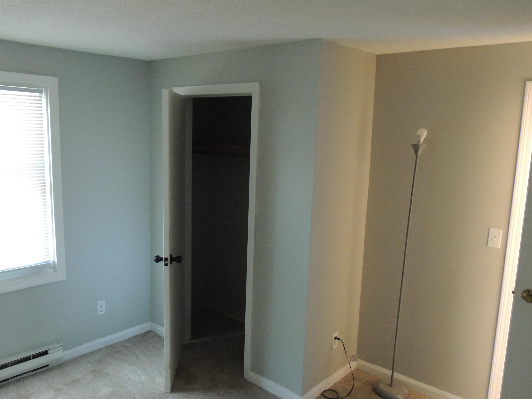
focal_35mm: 31
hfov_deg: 58.2
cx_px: 238
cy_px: 207
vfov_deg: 45.4
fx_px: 476
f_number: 3.1
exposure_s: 1/6
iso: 800
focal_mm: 4.9
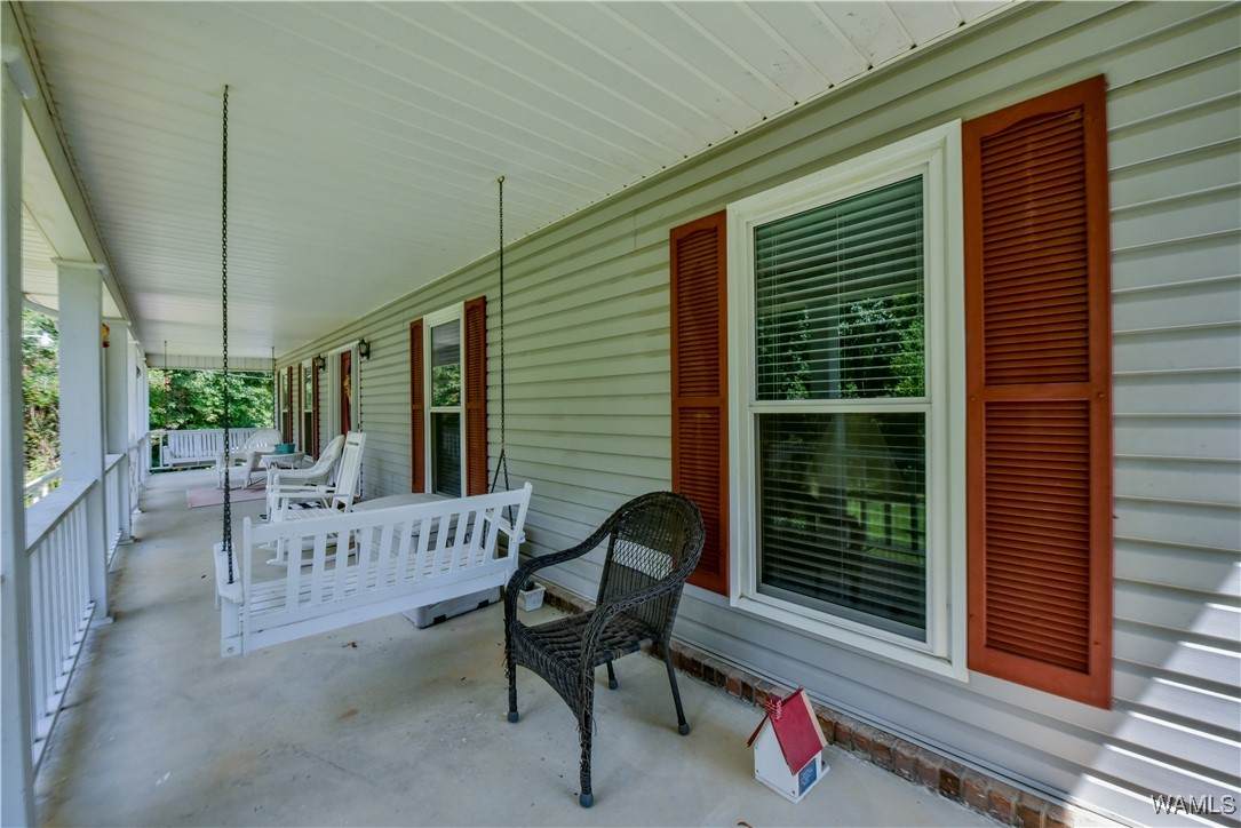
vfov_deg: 81.2
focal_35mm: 14
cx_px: 620
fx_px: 483
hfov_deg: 104.2
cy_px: 414
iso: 500
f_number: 22
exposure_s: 1/50
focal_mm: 14
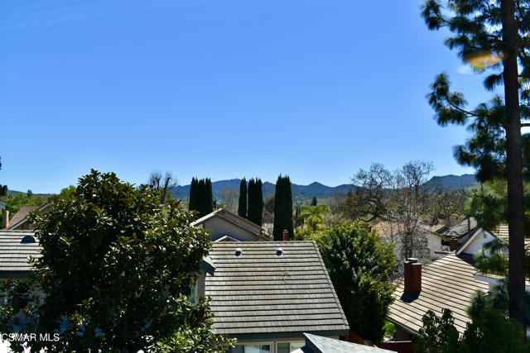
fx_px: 486
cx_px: 265
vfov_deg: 40.0
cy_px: 176
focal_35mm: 33
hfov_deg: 57.2
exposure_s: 1/250
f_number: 8
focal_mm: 22
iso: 125
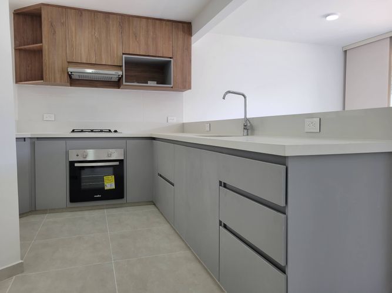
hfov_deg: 67.3
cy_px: 146
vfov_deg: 53.0
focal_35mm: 26
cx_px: 196
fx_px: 294
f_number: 1.8
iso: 64
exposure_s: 1/120
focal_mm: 5.4
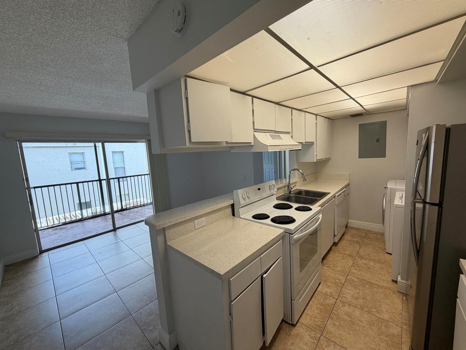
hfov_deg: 102.1
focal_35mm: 14
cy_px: 175
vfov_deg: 85.7
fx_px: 188
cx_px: 233
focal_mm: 2.22
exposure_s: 1/120
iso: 80
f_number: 2.2
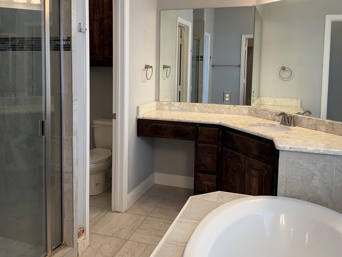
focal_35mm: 33
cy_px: 94
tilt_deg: -5.2
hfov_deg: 55.3
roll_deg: -0.9
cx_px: 164
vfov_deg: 42.6
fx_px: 326
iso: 100
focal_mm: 6.76
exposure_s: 1/120
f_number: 1.78
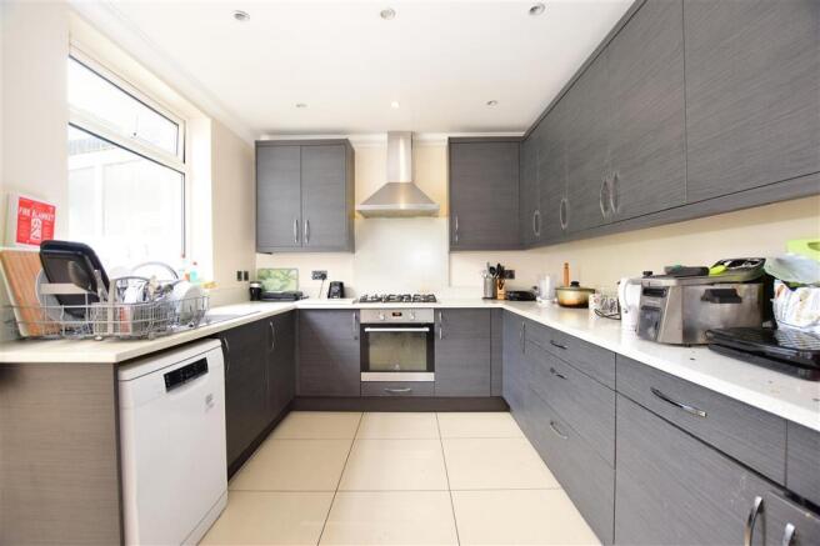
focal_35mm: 15
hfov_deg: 100.4
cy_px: 273
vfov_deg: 77.3
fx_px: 342
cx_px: 410
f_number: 3.5
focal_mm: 10
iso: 500
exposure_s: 1/20
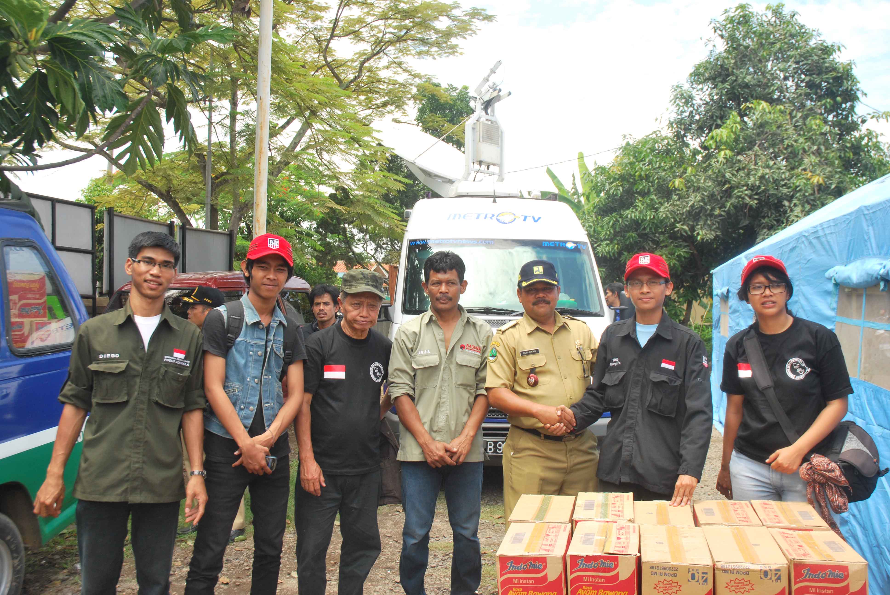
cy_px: 298
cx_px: 445
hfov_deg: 57.2
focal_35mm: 33
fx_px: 817
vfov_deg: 40.1
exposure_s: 1/125
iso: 200
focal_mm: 22
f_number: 8
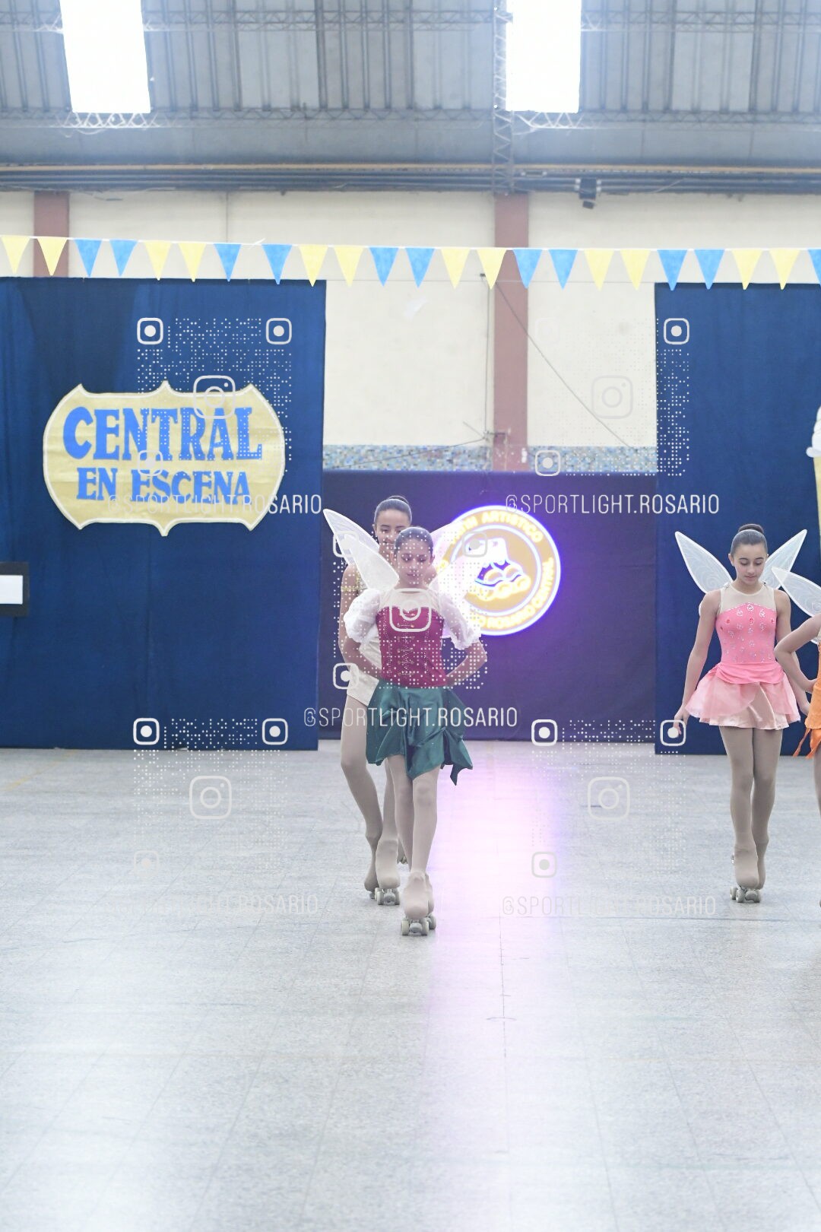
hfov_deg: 13.0
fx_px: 3592
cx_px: 410
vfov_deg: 19.5
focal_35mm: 105
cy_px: 616
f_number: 2.8
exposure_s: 1/320
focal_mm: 70
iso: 4000
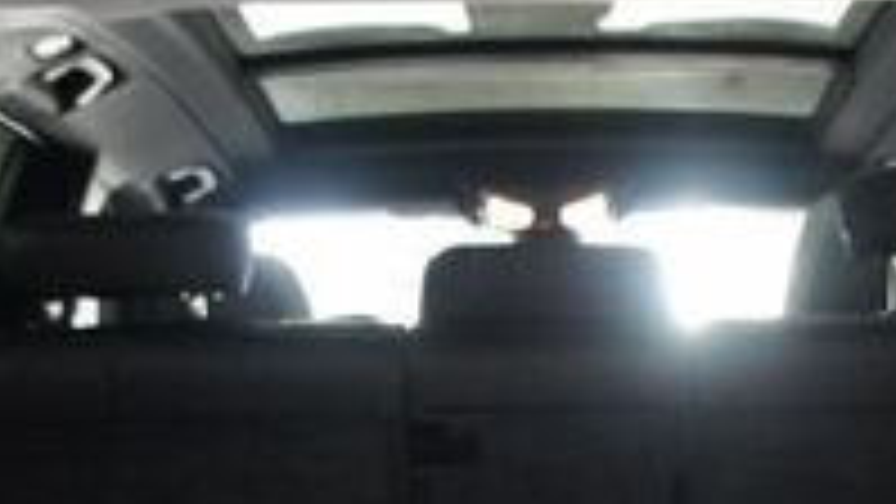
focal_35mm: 91
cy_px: 909
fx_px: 2162
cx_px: 567
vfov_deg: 12.2
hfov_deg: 23.3
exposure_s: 1/40
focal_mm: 18
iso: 1600
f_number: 3.5
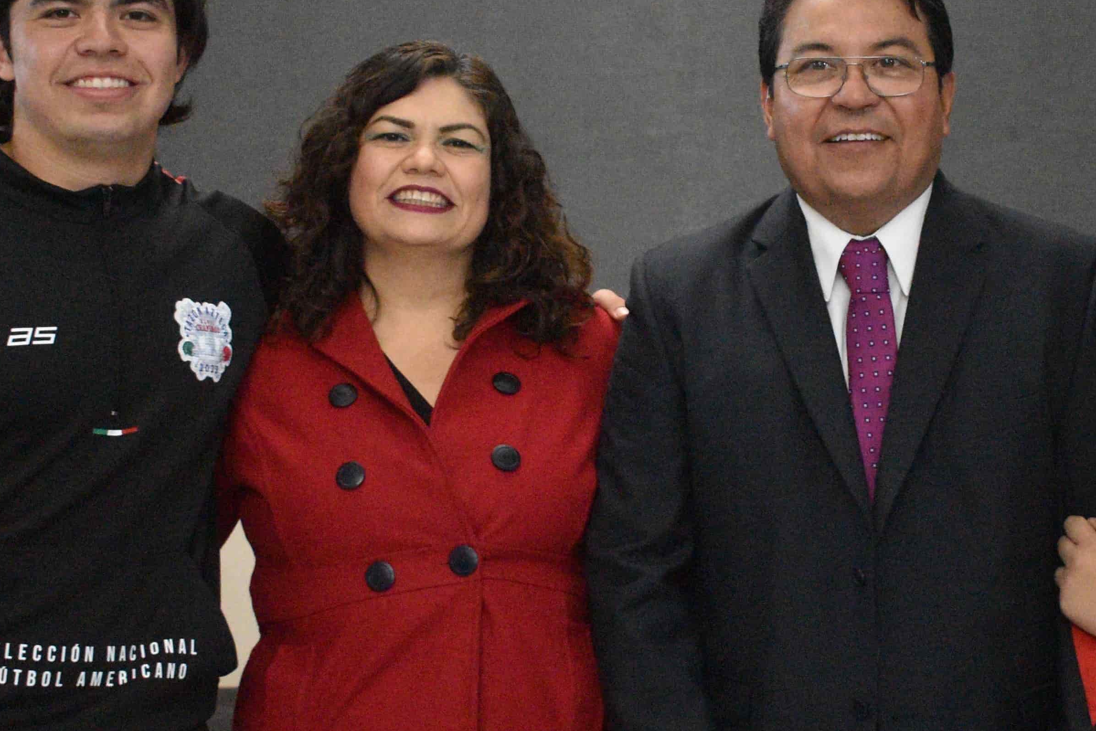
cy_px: 366
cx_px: 706
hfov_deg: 22.5
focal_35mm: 90
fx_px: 2740
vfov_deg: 15.2
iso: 8000
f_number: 4.5
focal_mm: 32
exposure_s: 1/125
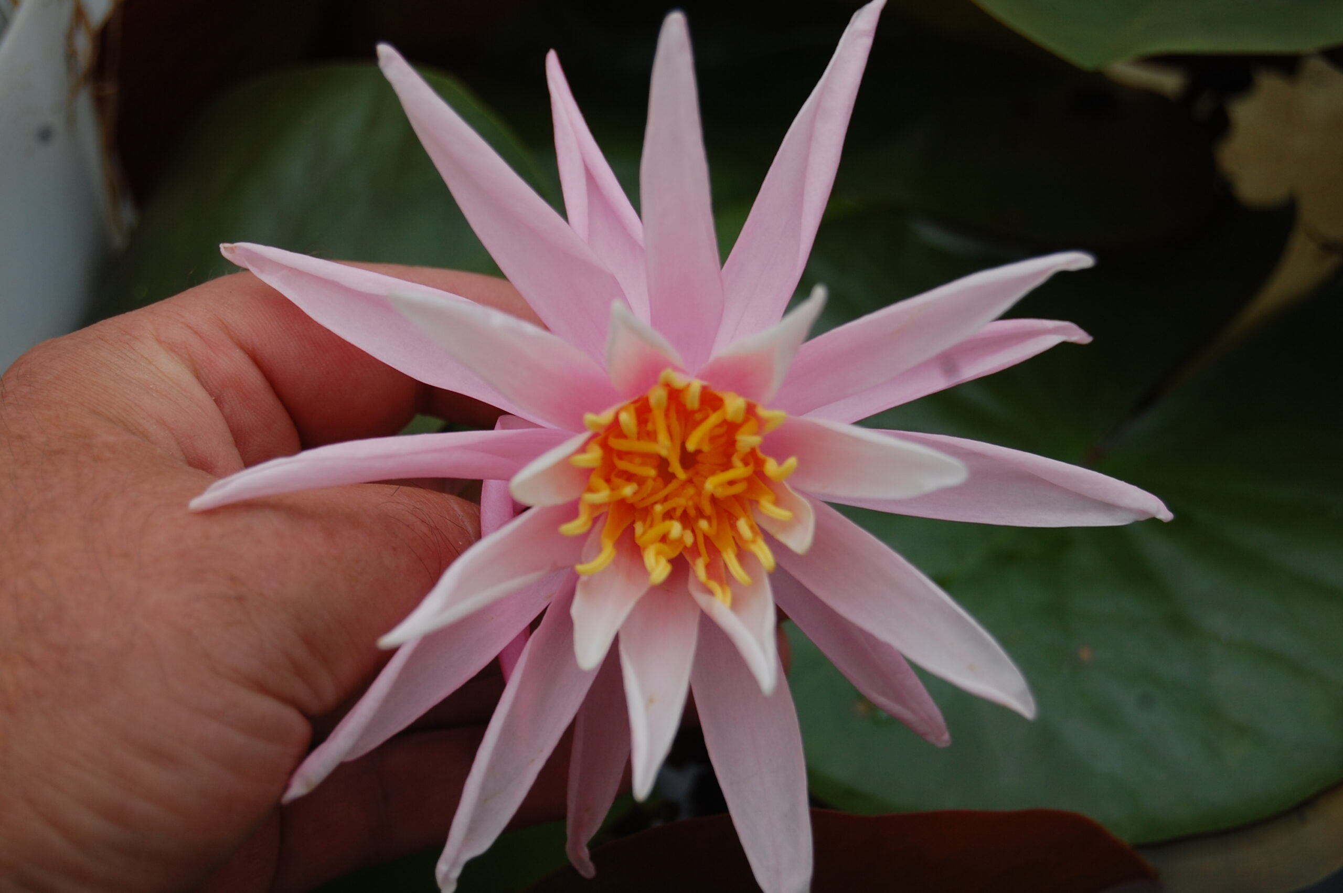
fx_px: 3075
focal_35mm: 82
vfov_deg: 16.5
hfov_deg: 24.6
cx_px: 672
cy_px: 446
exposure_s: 1/160
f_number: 6.3
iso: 200
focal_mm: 55
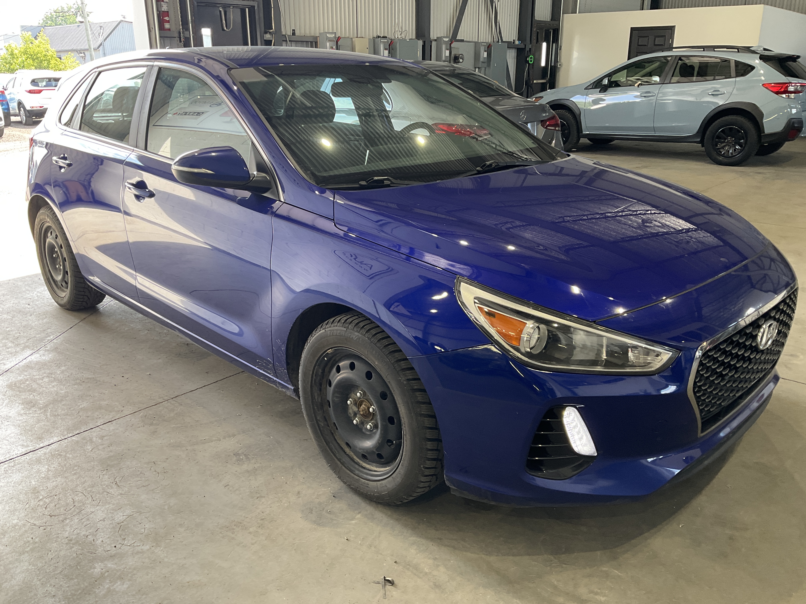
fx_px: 675
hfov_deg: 61.7
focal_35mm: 29
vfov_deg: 48.2
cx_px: 403
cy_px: 302
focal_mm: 3
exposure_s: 1/122
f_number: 1.8
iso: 64
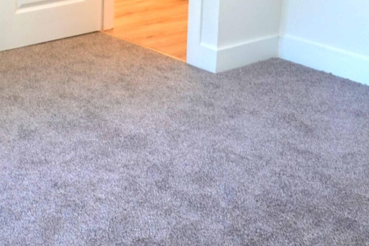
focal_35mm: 77
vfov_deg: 17.0
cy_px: -40
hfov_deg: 25.5
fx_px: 789
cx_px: 36
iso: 160
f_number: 3.2
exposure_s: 1/30
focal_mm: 10.83
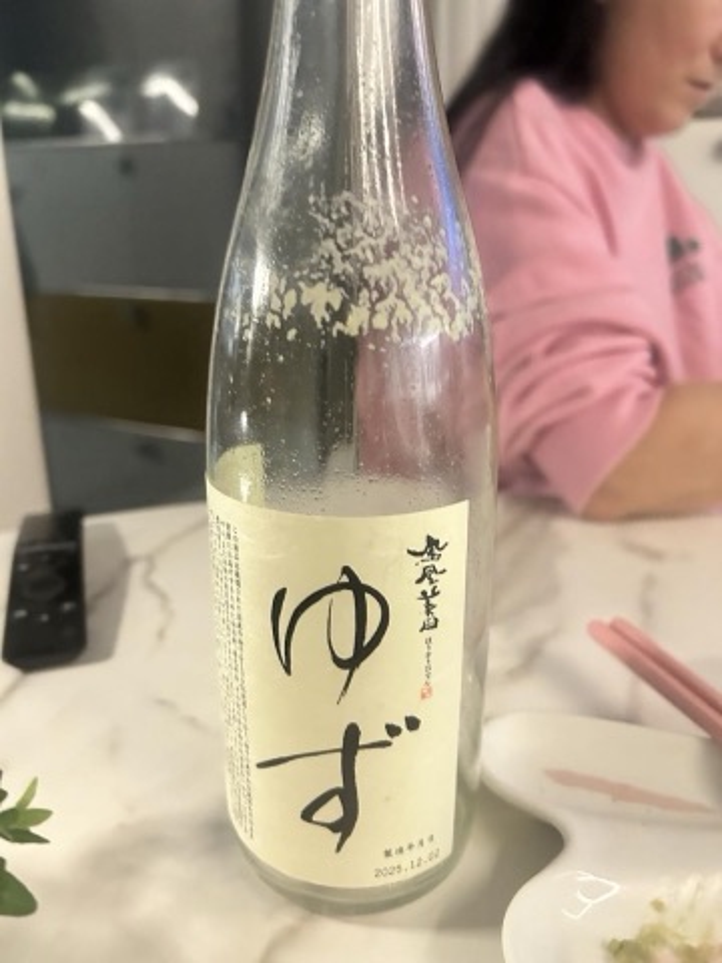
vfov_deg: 67.3
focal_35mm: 26
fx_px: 723
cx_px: 361
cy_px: 482
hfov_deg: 53.1
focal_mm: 5.7
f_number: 1.5
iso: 640
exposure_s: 1/30
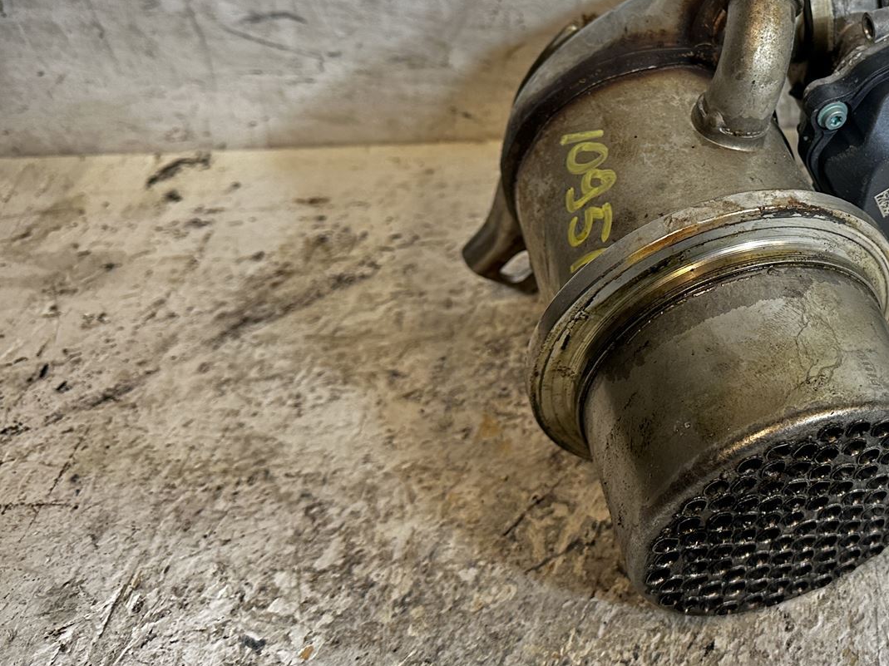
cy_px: 184
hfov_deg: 38.3
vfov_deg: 31.1
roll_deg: +1.9
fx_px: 1181
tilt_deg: -35.2
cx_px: 811
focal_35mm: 46
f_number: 1.78
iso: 160
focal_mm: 6.86
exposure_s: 1/50
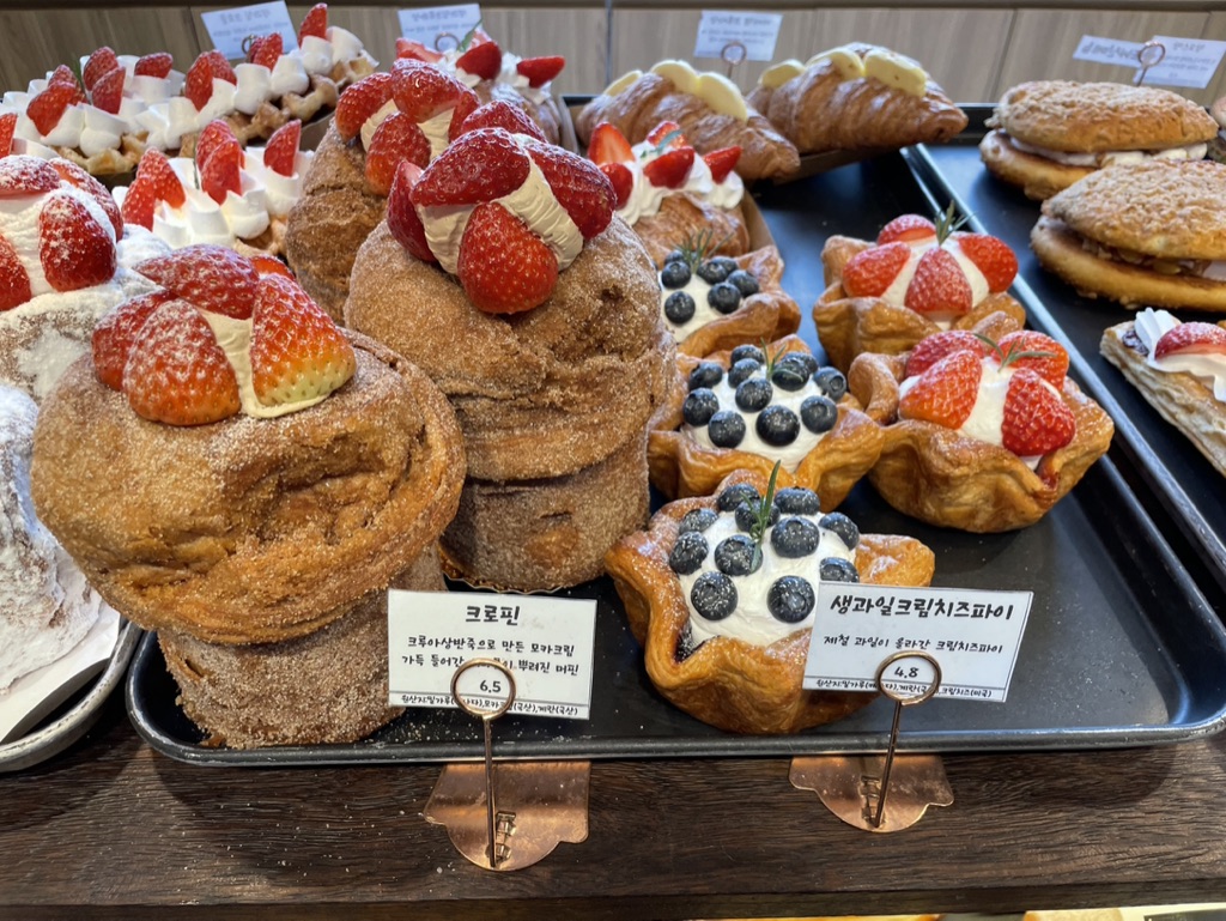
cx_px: 613
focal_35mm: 26
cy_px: 460
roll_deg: -1.3
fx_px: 921
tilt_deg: -40.3
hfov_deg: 67.3
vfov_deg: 53.1
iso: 64
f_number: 1.6
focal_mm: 4.2
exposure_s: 1/120
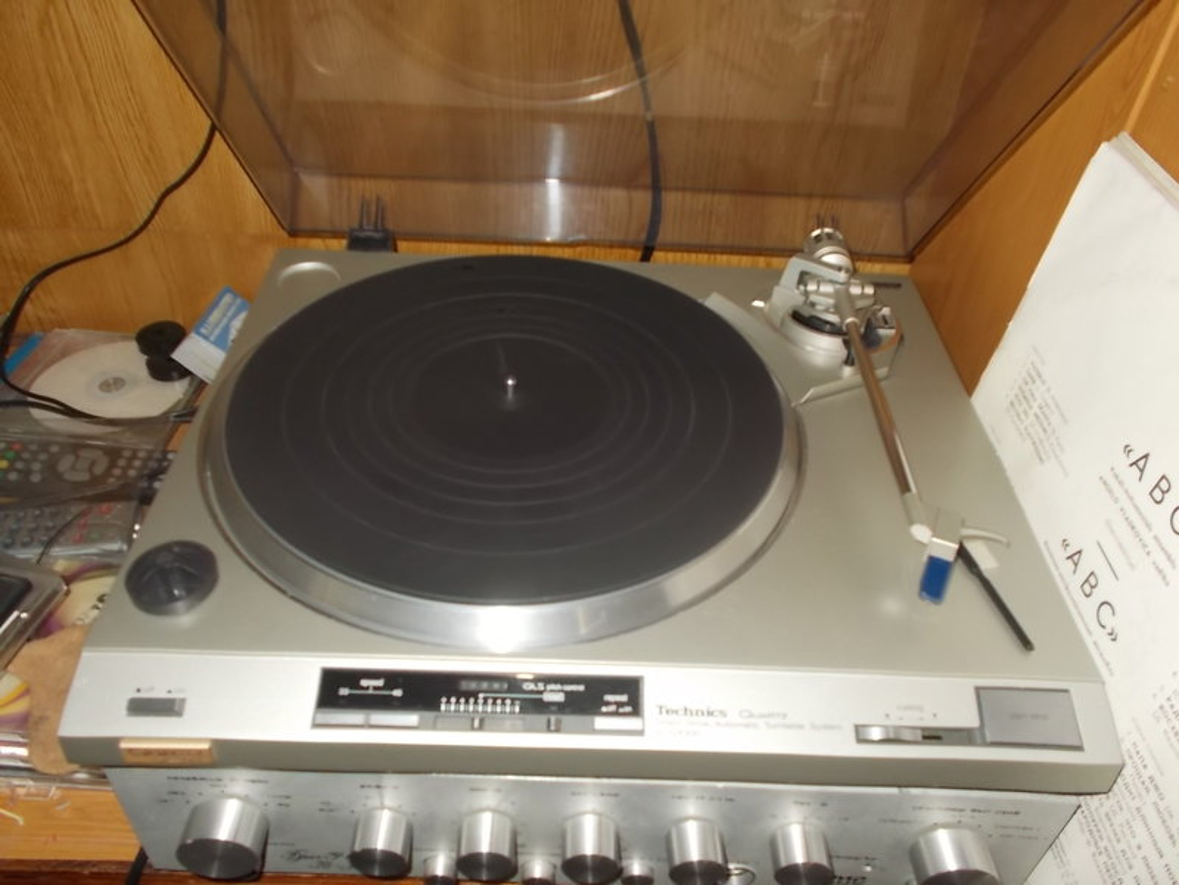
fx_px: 1022
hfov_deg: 60.0
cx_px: 590
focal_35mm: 30
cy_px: 442
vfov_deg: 46.8
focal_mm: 5.3
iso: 200
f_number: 3.4
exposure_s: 1/25
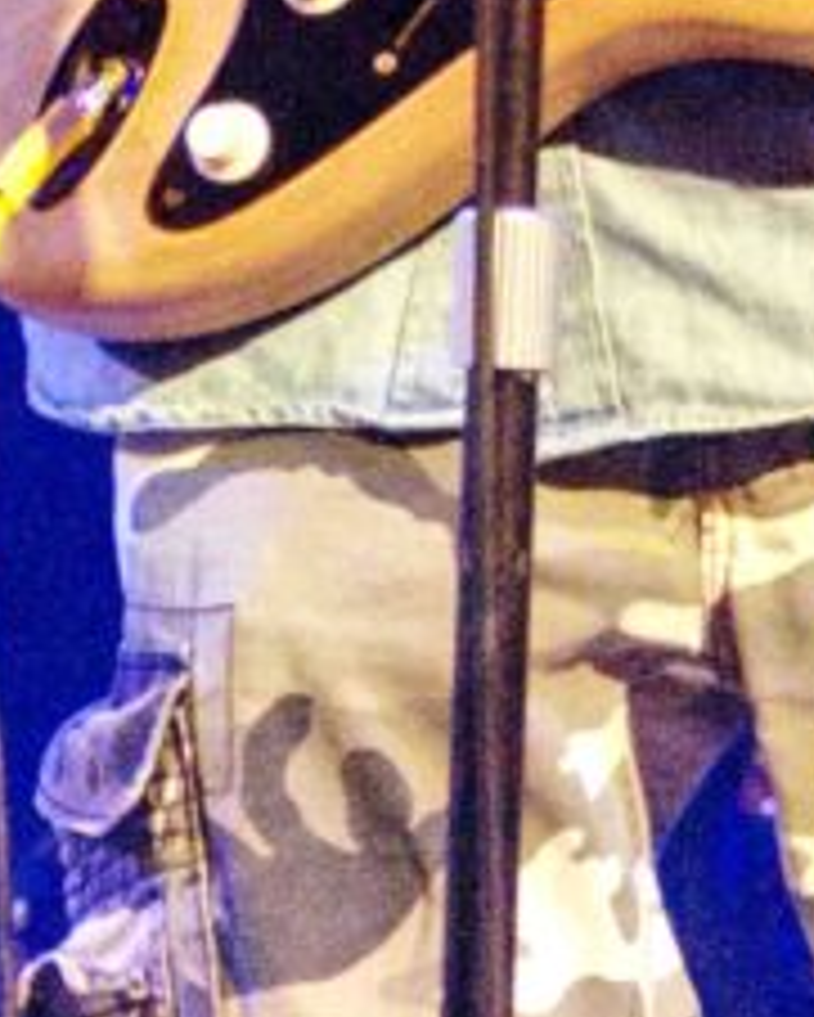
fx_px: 20136
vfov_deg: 2.9
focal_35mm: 669
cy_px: -1035
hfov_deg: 2.3
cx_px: 1115
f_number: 5.6
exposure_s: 1/100
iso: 3200
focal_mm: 105
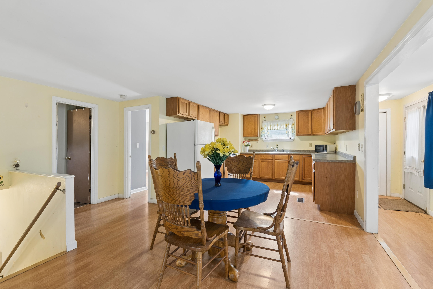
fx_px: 193
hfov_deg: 96.7
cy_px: 144
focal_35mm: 16
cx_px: 216
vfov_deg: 73.8
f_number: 7.1
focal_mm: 16
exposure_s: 1/13
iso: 320
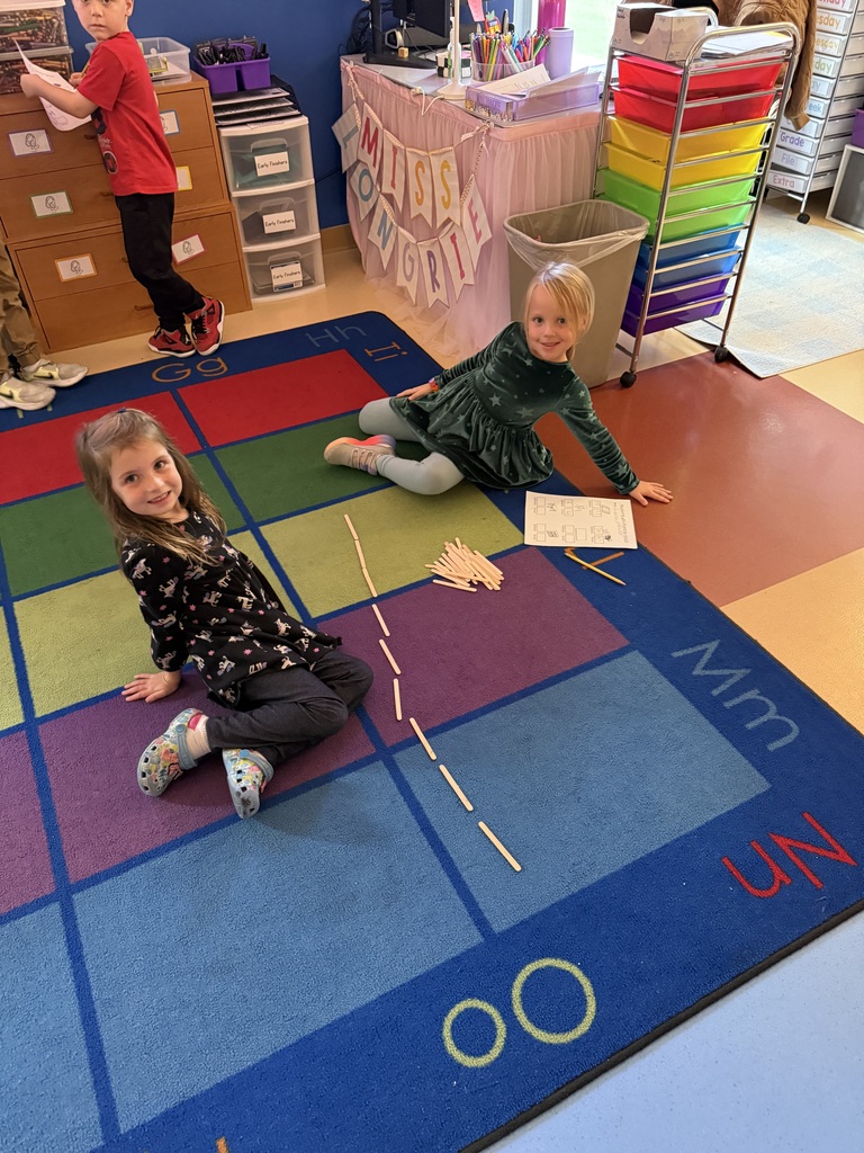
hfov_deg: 56.8
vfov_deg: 71.6
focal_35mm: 24
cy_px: 576
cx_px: 432
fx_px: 799
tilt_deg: -41.6
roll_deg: +1.4
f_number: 1.78
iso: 800
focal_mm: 6.76
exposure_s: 1/40
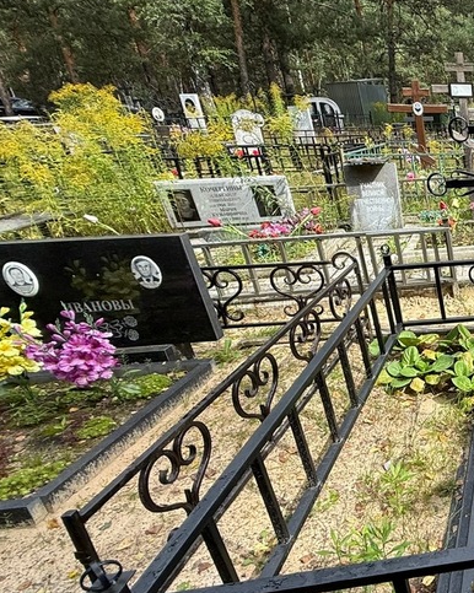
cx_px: 608
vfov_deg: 60.5
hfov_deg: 35.3
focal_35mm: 29
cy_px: 303
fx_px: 509
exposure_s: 1/518
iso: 50
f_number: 2.2
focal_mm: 2.22
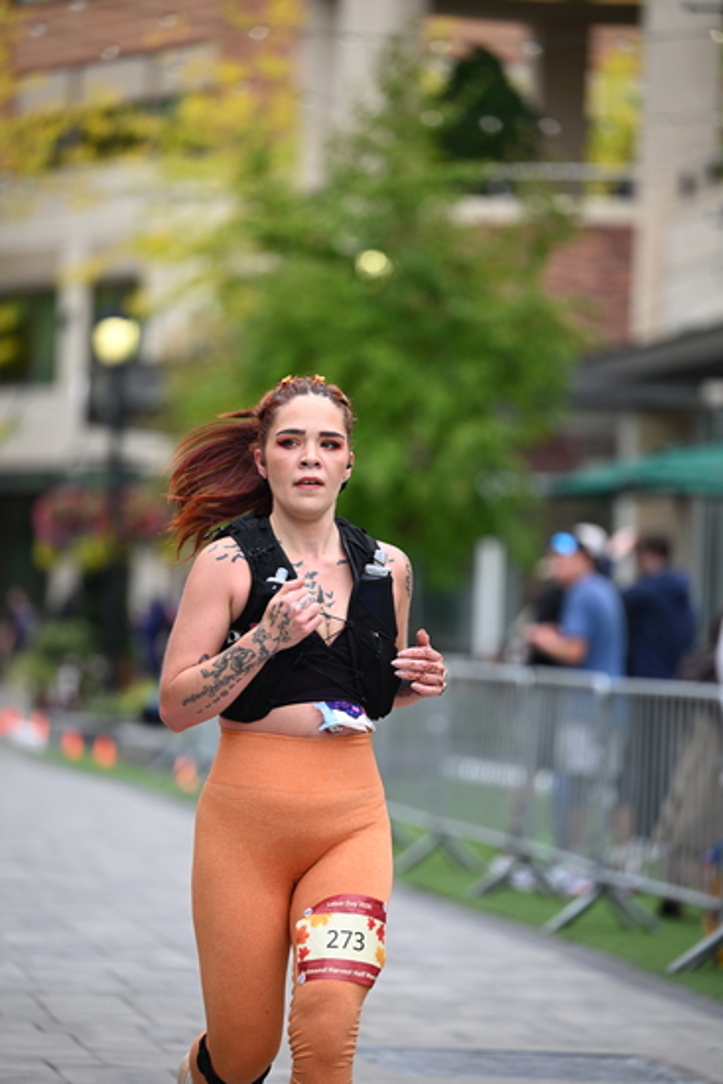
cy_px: 542
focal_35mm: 155
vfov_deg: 13.2
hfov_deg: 8.9
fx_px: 4666
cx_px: 362
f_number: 2.8
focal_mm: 155
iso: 640
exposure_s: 1/2000
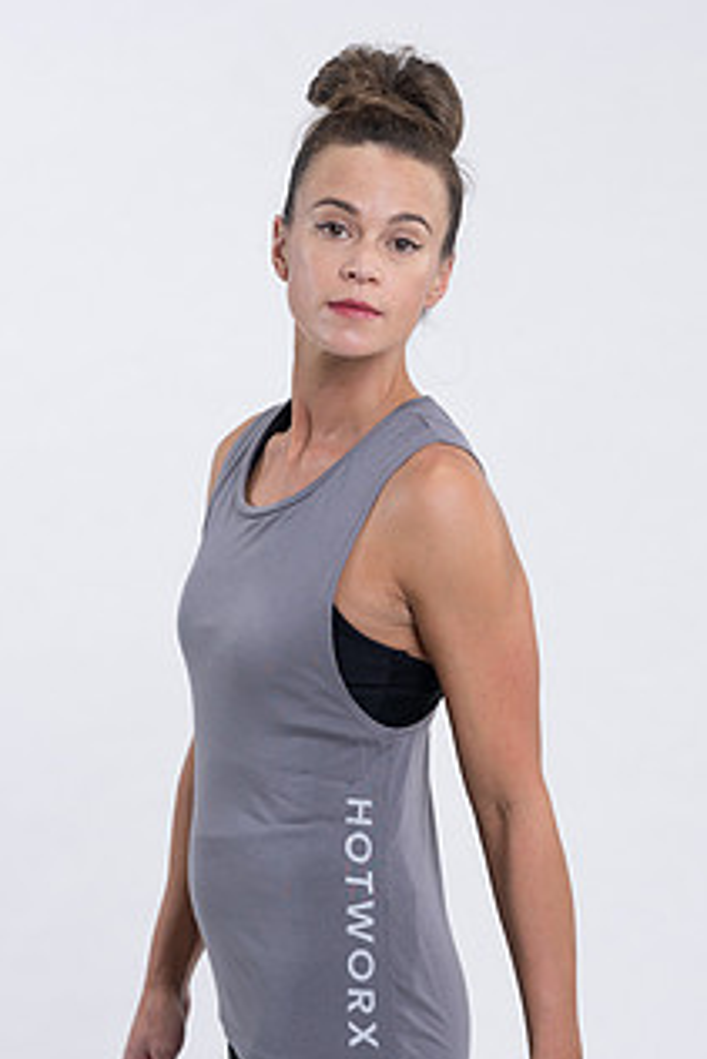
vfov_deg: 16.9
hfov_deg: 11.3
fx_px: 3560
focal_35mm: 121
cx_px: 446
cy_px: 617
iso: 200
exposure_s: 1/125
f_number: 4
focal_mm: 85
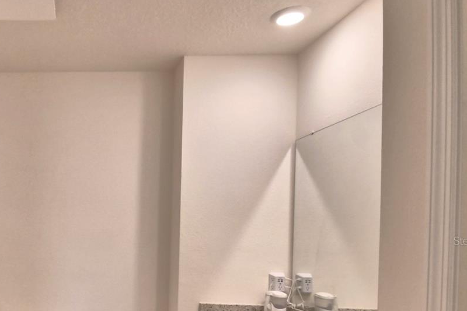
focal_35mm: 30
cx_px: 39
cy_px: 240
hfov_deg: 53.4
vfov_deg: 42.0
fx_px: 389
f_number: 4.5
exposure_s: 1/80
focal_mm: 10
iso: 400
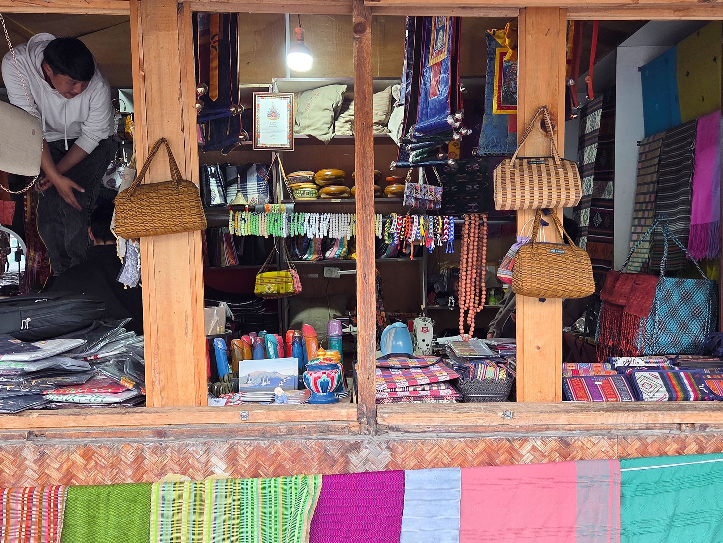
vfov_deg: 58.9
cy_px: 272
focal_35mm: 23
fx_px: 481
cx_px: 362
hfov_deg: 73.9
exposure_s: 1/100
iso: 64
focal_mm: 5.4
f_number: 1.8
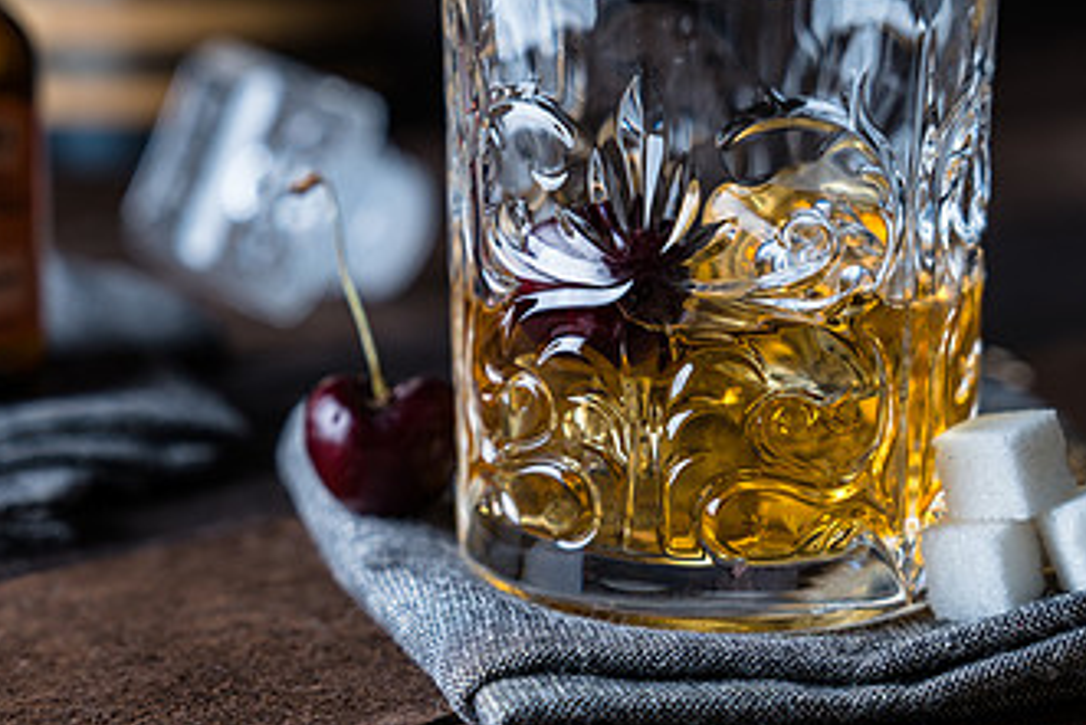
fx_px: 2957
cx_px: 433
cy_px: 228
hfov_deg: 20.8
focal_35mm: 98
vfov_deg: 13.9
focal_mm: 55
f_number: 4
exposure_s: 1/125
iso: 100
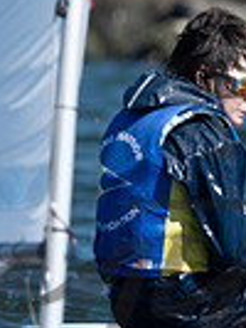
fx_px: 18769
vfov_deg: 1.0
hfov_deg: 0.8
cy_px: 351
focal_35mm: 1984
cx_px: -149
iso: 320
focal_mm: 400
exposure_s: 1/800
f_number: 8
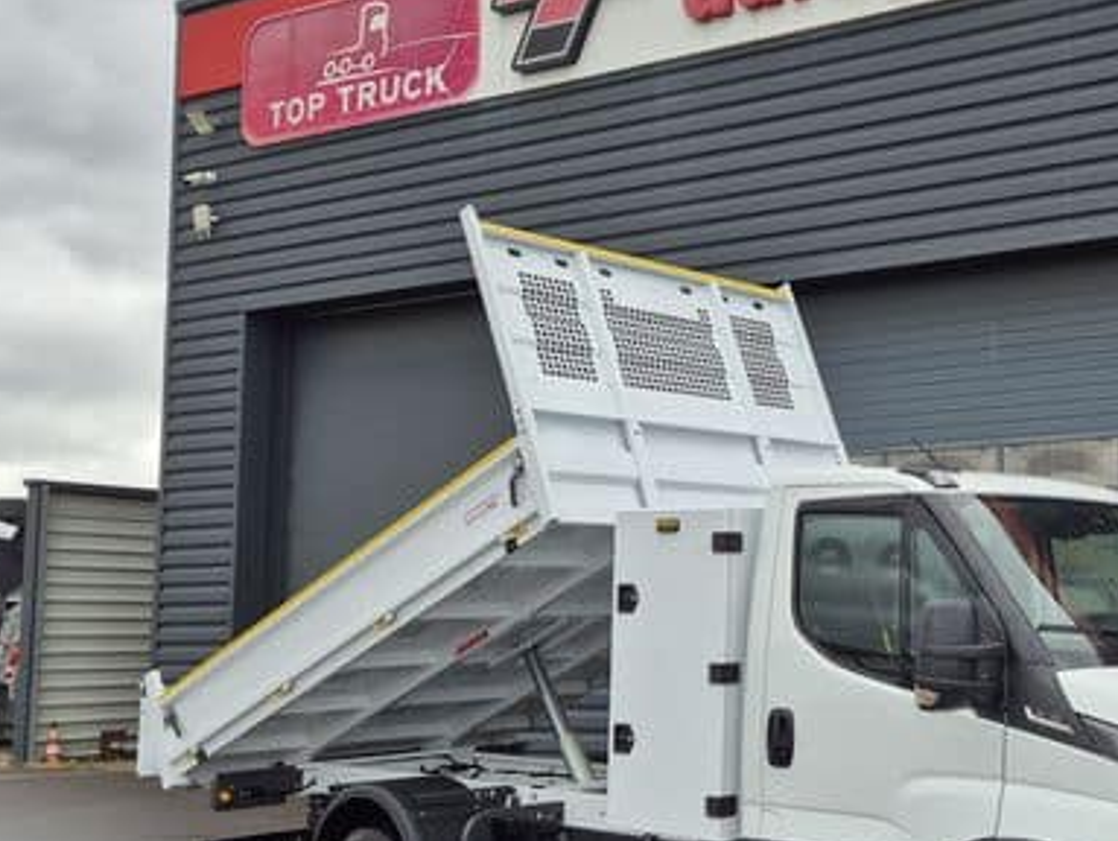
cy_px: 496
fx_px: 1552
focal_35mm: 48
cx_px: 1028
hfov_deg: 36.8
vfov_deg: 30.2
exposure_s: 1/366
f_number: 1.8
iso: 25
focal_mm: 5.4
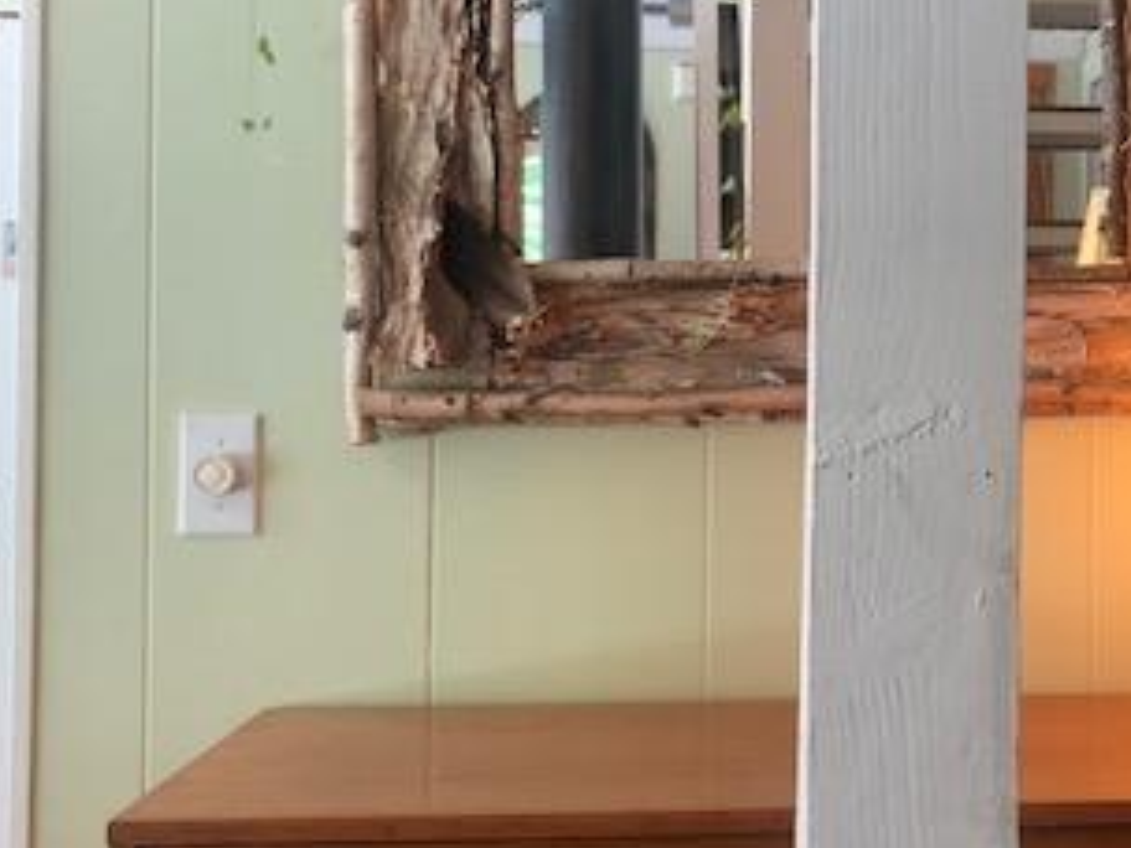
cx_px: 1027
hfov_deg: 31.1
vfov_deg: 24.8
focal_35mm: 59
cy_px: 379
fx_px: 1928
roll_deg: +0.0
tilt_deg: -0.1
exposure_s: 1/24
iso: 40
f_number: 1.8
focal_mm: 3.99
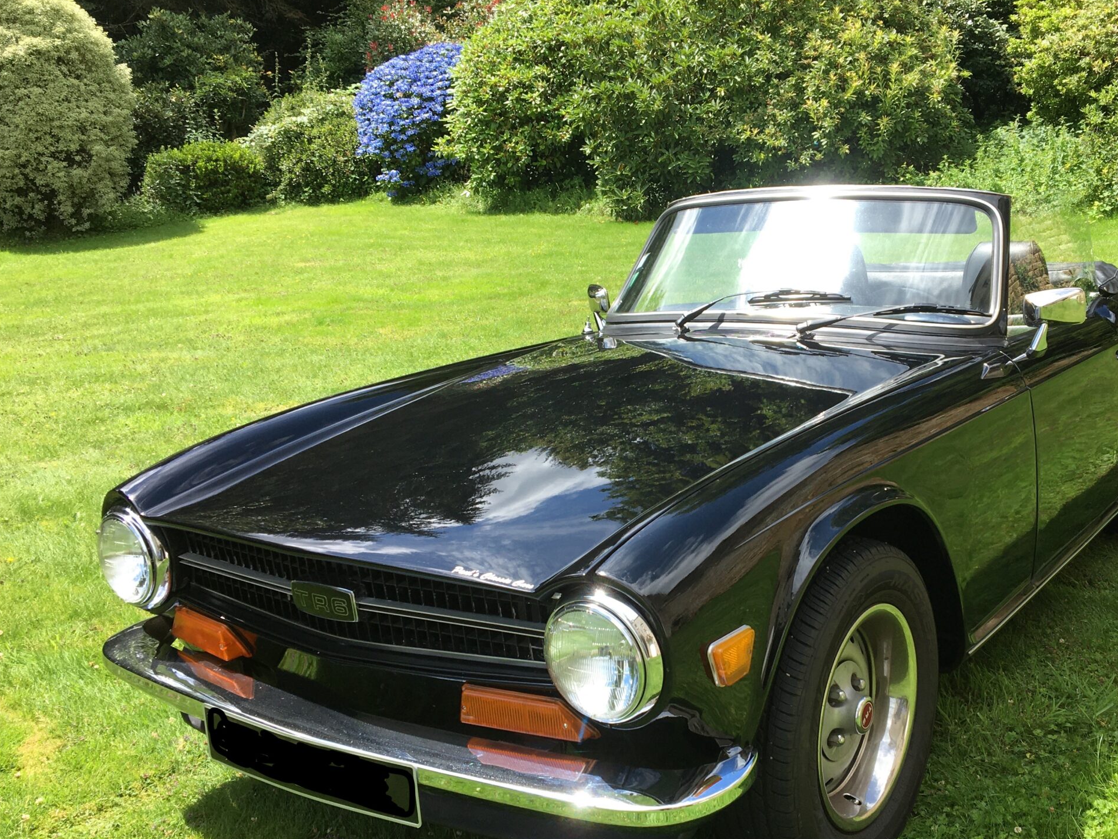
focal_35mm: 39
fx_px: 1260
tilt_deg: -16.0
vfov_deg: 36.8
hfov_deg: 47.4
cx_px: 696
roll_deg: -1.8
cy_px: 461
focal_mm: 4.15
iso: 25
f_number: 2.2
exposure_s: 1/553
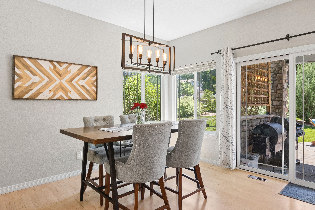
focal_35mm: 22
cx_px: 158
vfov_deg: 57.3
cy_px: 105
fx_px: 193
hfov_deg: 78.6
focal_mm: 22
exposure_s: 1/200
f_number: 8
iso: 1000
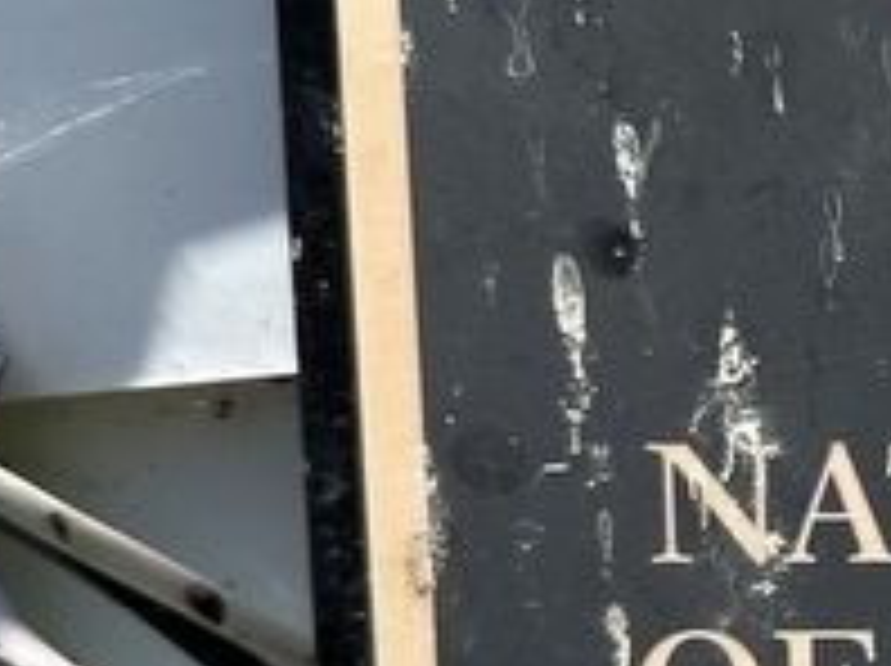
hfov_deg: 17.9
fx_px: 2494
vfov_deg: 15.2
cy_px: 446
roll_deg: +4.9
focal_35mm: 97
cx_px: 1372
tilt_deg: -28.0
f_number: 1.78
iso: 80
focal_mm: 6.86
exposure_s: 1/2732
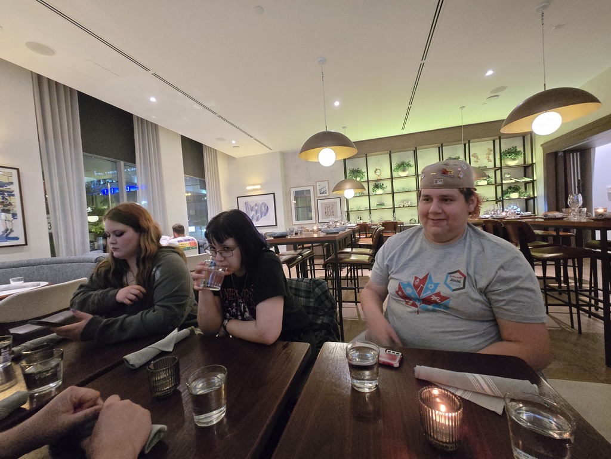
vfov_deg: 89.9
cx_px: 306
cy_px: 230
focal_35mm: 13
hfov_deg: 106.2
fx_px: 229
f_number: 2.2
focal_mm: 2.2
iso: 1600
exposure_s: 1/24
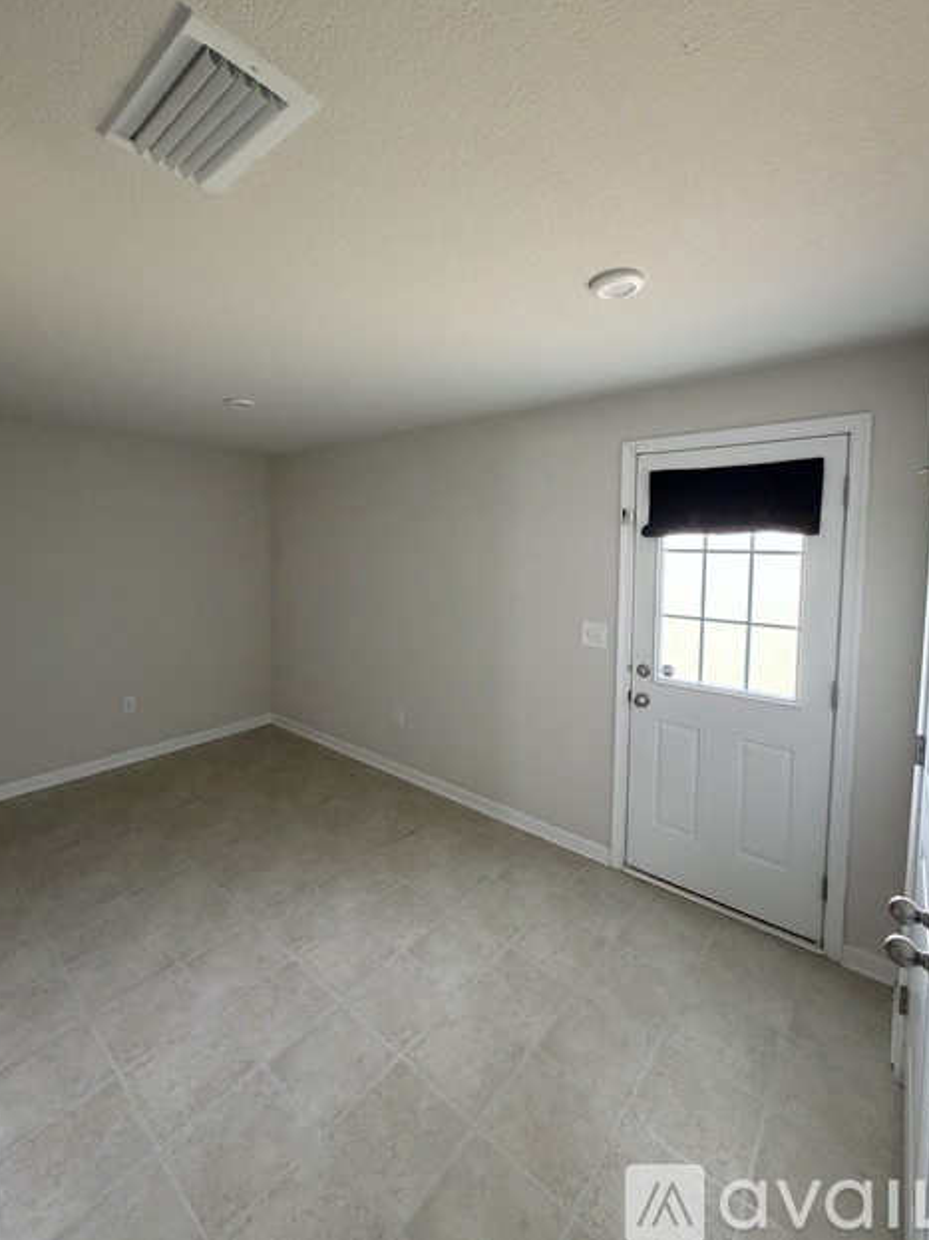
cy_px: 580
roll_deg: -0.5
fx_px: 537
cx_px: 450
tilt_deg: -4.8
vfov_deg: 98.0
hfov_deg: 81.7
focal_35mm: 15
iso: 320
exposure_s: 1/71
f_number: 2.2
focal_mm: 2.22
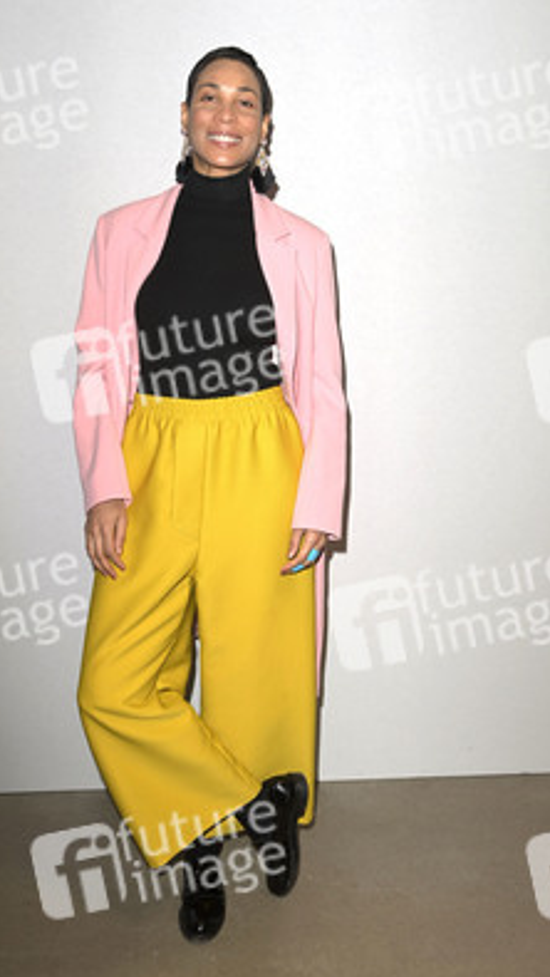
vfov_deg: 58.0
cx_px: 230
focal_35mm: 34
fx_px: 880
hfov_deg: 34.6
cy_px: 488
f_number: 5.6
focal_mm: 32
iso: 640
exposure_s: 1/125
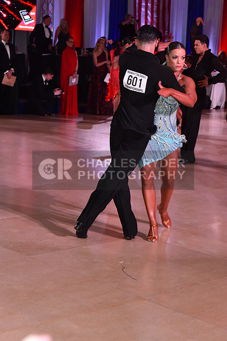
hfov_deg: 15.9
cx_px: 114
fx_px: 813
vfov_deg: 23.6
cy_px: 170
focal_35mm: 86
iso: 2500
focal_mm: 86
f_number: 7.1
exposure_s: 1/320
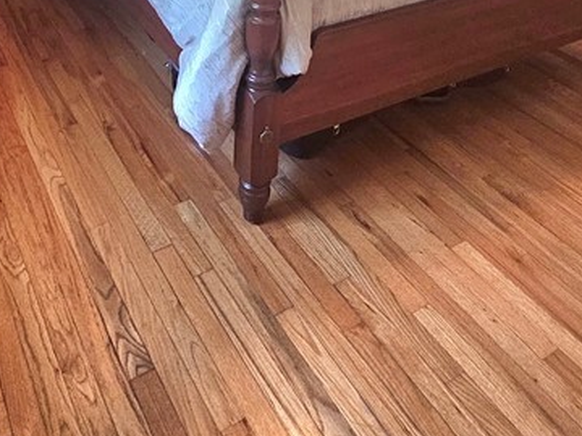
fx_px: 622
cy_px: -173
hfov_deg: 49.8
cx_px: 234
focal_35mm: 37
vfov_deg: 28.9
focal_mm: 2.2
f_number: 2.2
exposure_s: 1/40
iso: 400
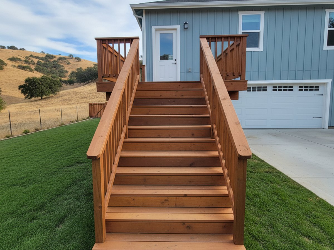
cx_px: 167
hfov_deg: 67.3
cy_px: 125
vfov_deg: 53.1
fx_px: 251
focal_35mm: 26
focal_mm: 5.7
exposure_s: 1/435
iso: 503
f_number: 1.6
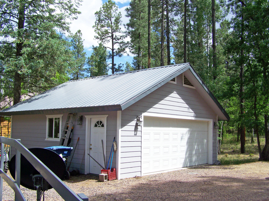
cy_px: 100
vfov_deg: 37.7
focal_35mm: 38
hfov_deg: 49.0
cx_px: 134
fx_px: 295
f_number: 4
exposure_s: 1/320
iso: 64
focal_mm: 6.3
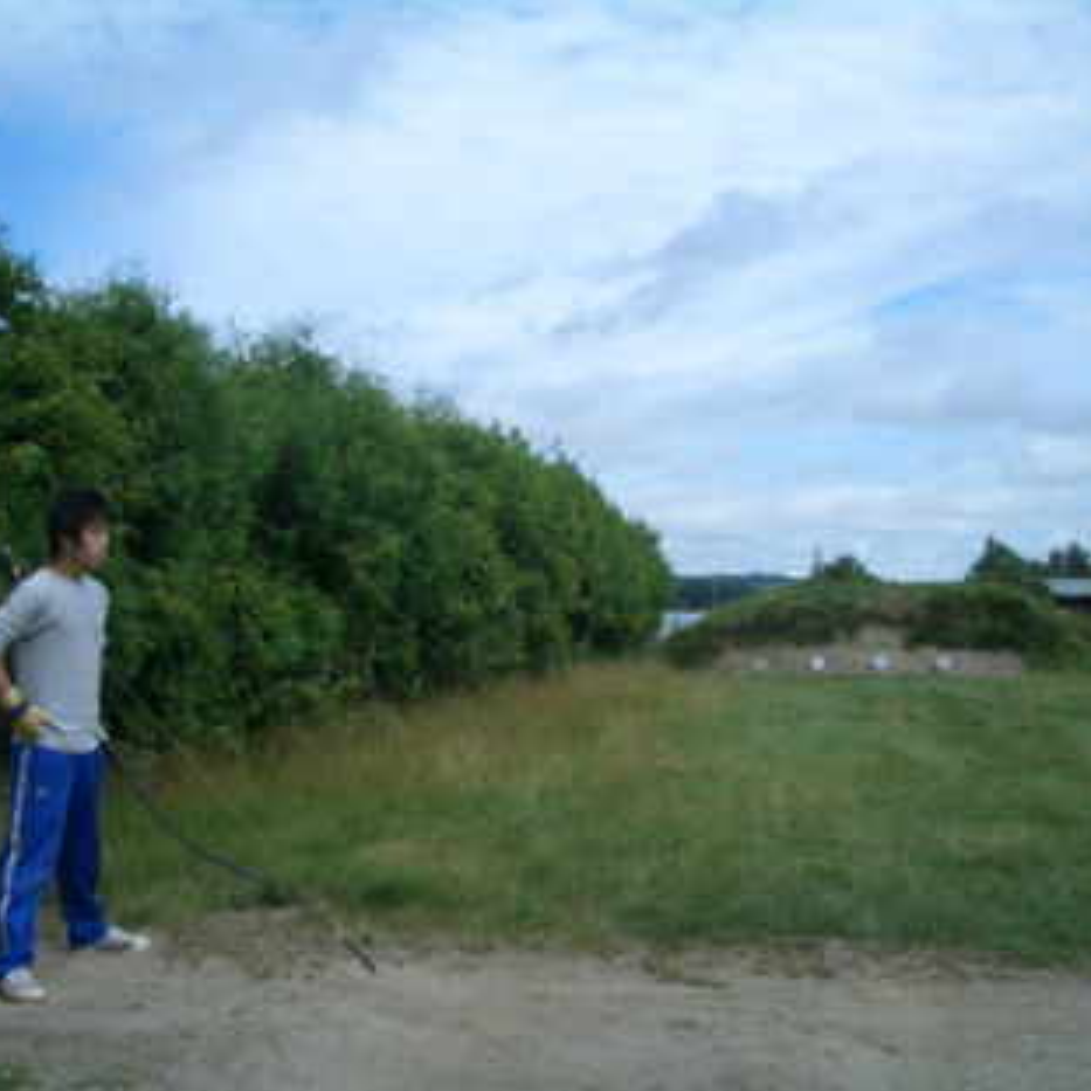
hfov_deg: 39.9
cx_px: 470
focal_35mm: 42
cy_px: 553
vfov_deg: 40.0
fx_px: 1498
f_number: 4.3
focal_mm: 5.8
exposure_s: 1/640
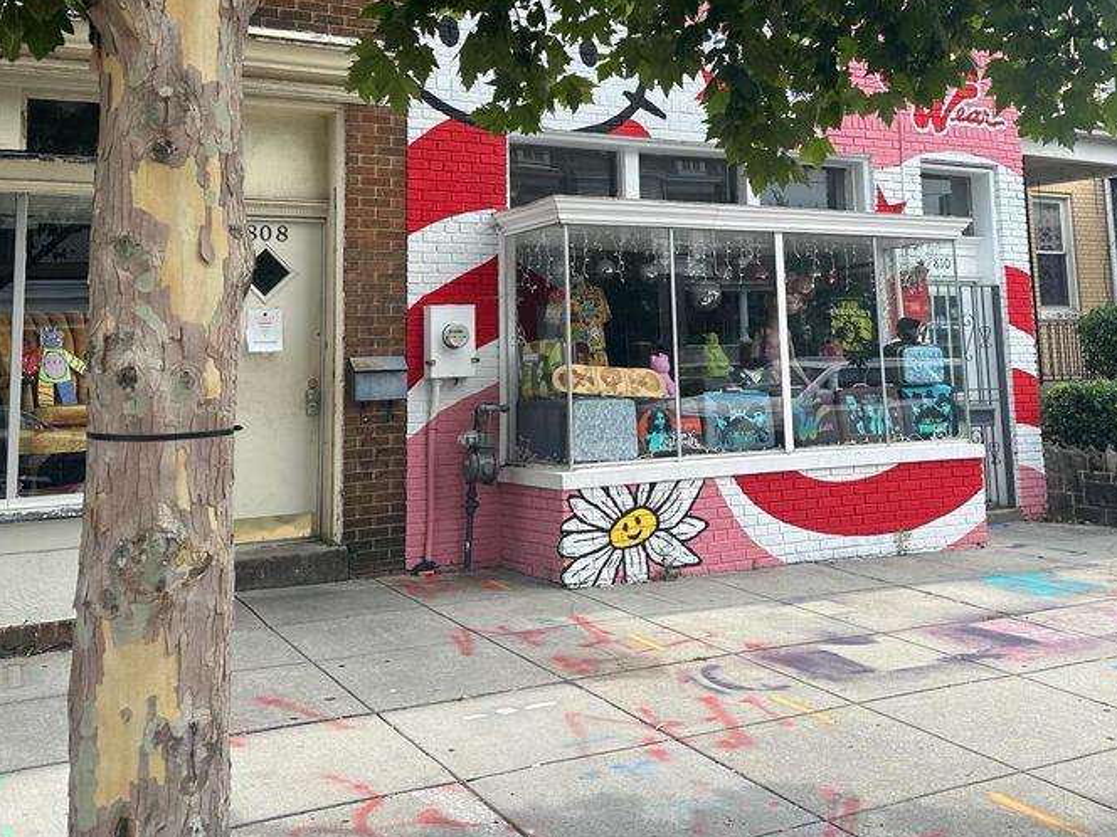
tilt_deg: +7.1
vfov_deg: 37.6
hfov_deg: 50.0
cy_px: 200
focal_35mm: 37
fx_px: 1194
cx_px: 643
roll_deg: +2.4
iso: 80
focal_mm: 6.86
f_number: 1.78
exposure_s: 1/1453
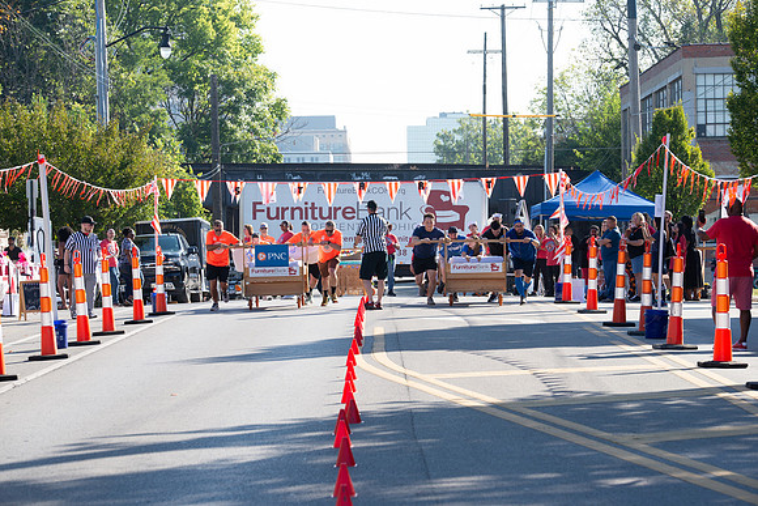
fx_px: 2569
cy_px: 253
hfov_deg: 16.8
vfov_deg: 11.2
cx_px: 379
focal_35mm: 122
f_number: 7.1
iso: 200
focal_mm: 122
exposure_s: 1/250
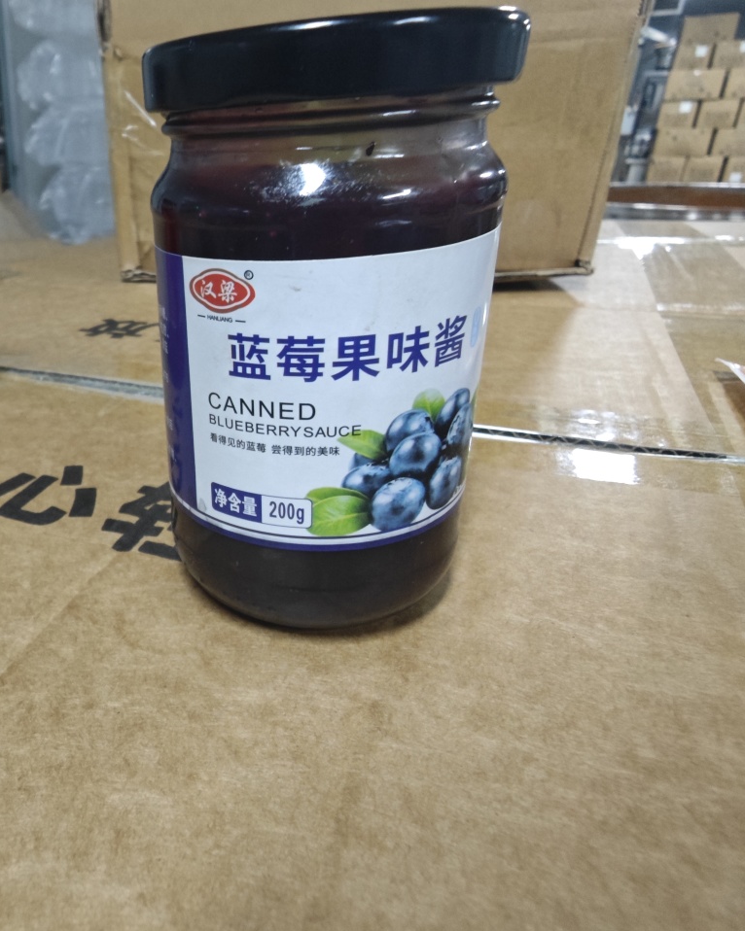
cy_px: 472
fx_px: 689
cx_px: 357
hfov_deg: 56.8
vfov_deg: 68.1
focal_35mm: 25
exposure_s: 1/30
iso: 400
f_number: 1.8
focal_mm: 2.03
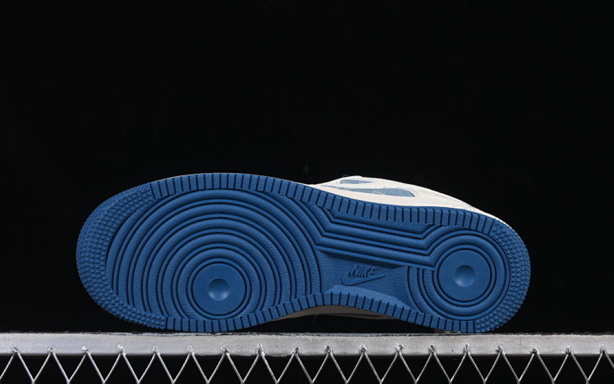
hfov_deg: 26.8
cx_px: 309
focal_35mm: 77
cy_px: 205
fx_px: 1288
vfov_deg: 16.9
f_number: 8
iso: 160
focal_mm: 50
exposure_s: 1/80
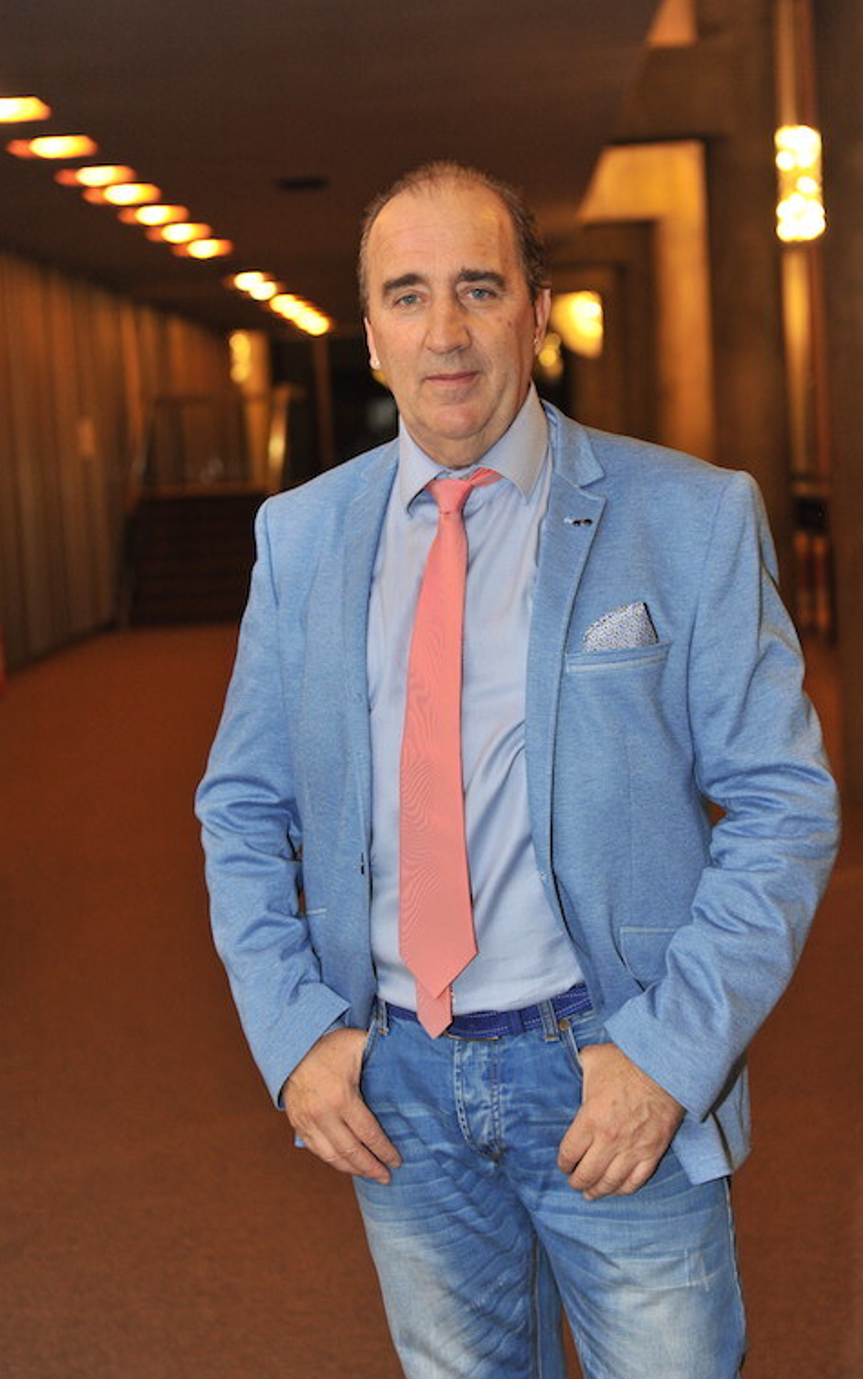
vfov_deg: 30.2
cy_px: 690
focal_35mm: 68
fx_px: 2557
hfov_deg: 19.2
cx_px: 439
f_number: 3.5
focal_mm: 66
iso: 1250
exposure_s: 1/60
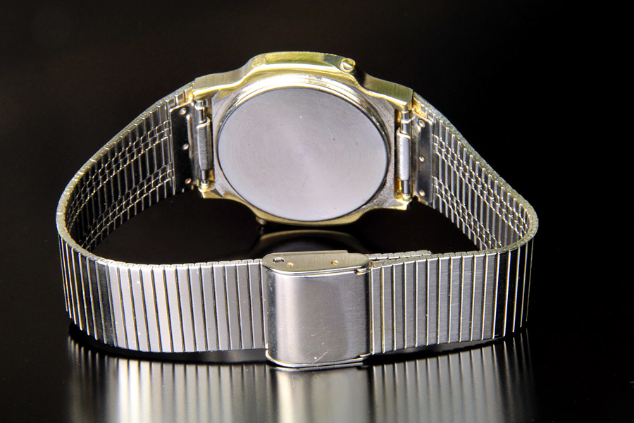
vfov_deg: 4.6
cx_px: 317
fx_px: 5283
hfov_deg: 6.9
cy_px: 212
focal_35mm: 300
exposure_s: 4
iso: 200
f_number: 29
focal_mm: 200
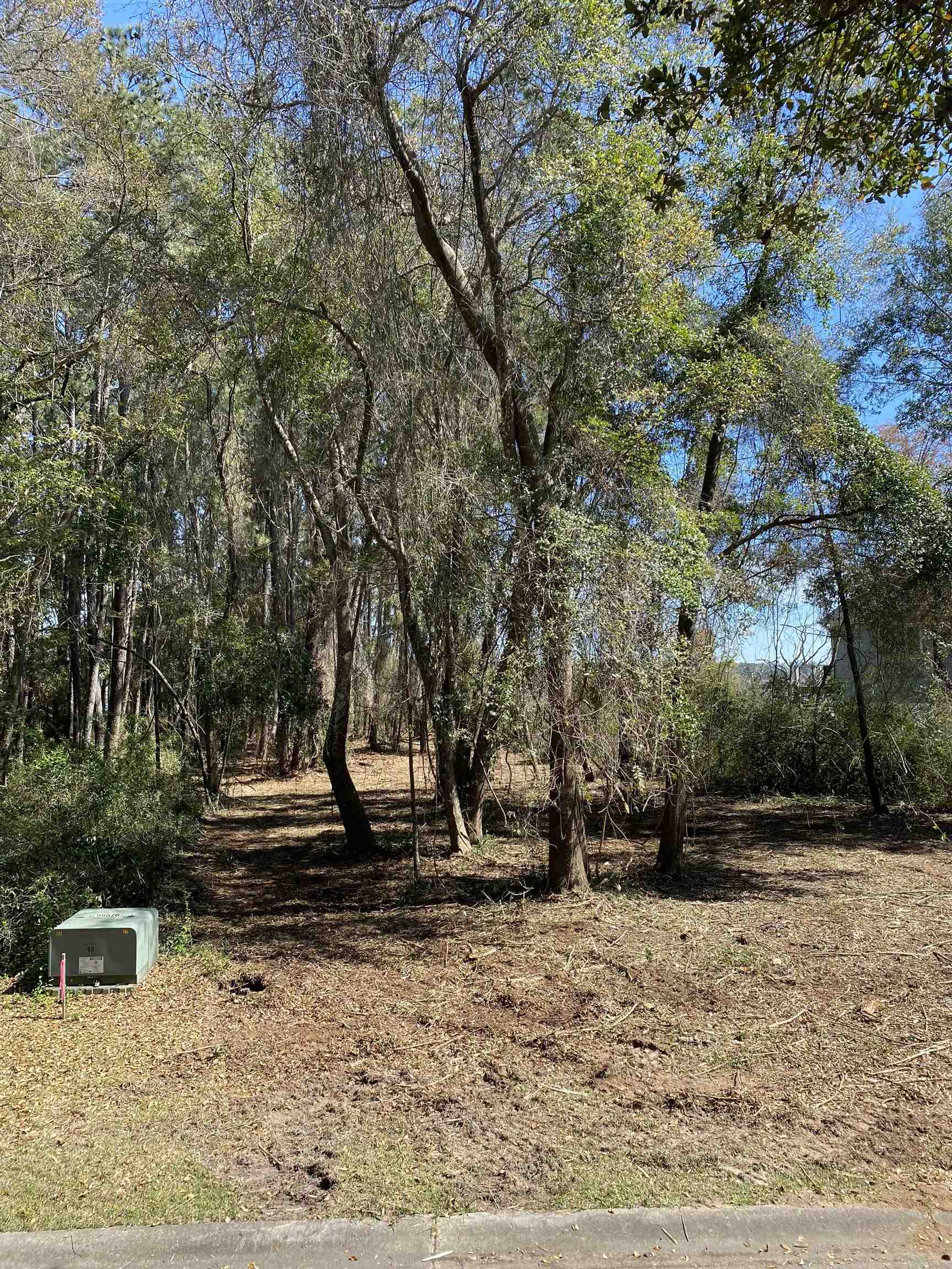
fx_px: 953
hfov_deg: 53.1
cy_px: 634
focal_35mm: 26
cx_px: 476
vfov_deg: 67.3
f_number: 1.8
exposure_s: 1/898
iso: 32
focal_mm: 4.25
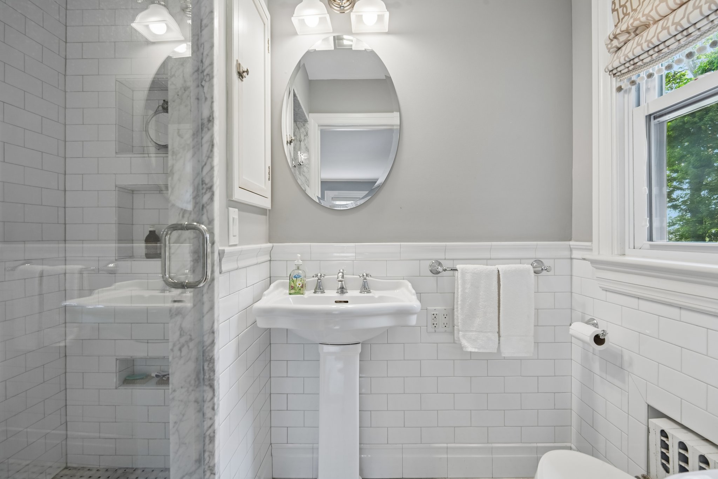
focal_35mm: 16
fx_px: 319
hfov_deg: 96.7
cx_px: 359
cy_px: 240
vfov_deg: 73.7
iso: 400
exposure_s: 1/15
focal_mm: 16
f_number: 8
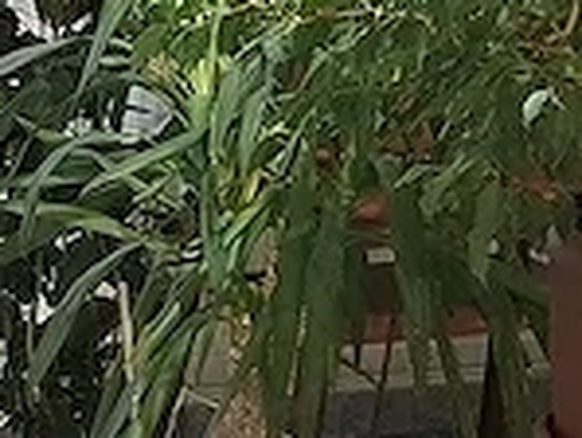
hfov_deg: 12.1
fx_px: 2591
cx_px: -328
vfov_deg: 9.6
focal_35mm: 154
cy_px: 297
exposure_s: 1/33
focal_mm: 5.54
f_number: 1.8
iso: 50
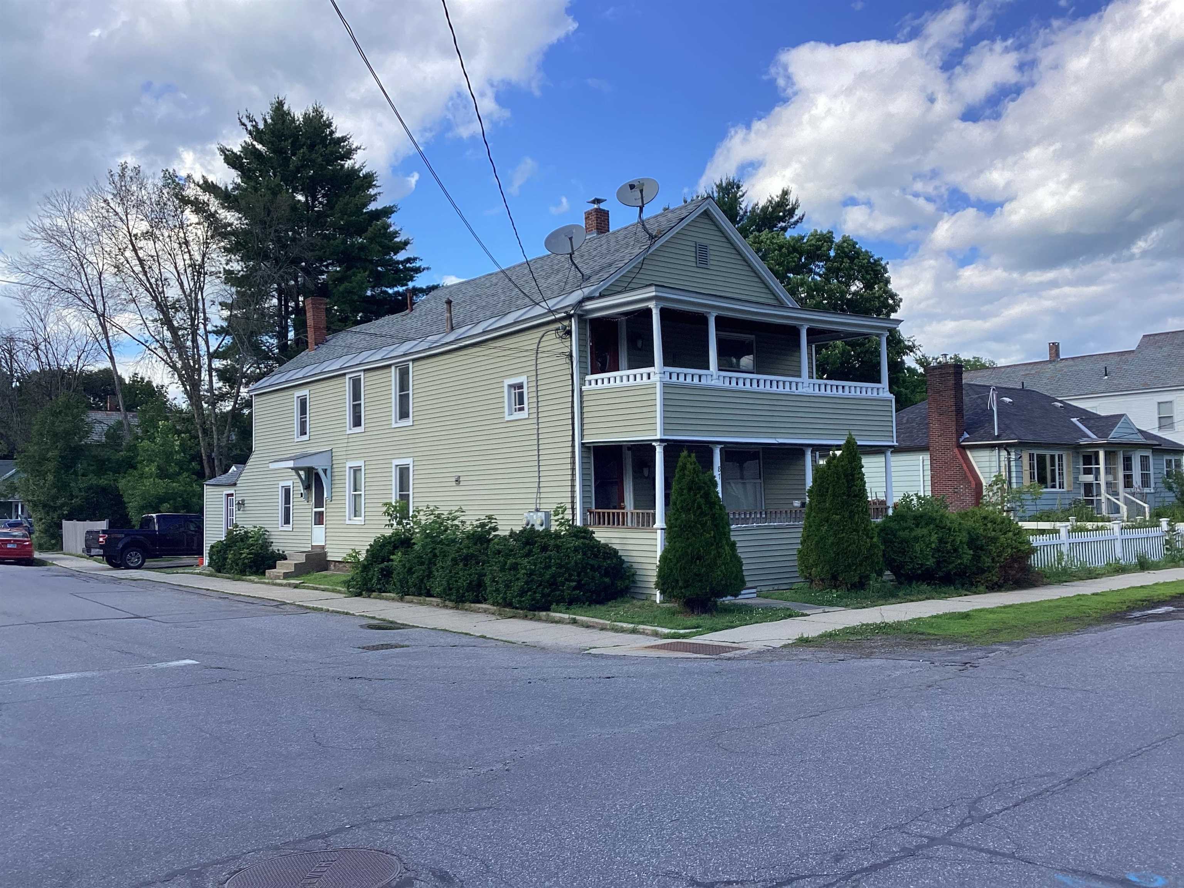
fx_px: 1060
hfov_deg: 58.4
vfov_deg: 45.4
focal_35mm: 31
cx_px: 592
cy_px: 444
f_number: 2.4
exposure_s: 1/668
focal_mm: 3.3
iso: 25
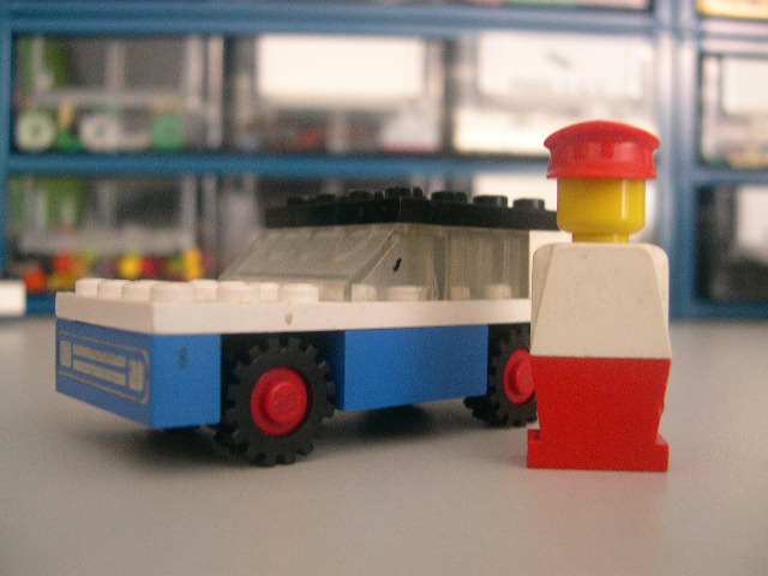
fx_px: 843
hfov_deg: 49.0
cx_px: 384
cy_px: 288
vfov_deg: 37.7
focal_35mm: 38
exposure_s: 1/1.7
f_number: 2.8
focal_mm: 8
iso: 400
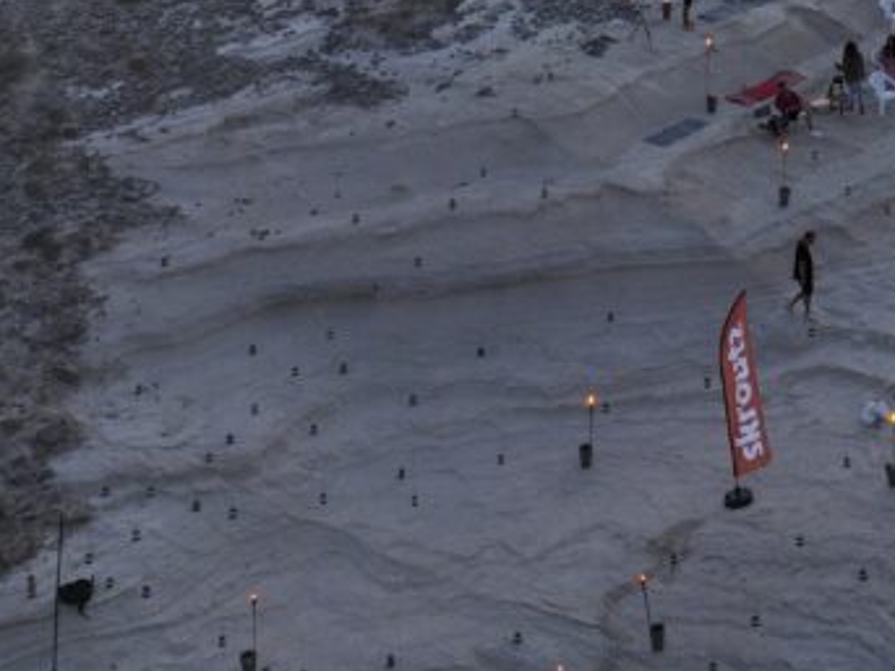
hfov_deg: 21.7
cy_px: -466
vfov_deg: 15.5
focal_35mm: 84
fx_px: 2171
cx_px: 1059
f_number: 2.8
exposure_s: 1/50
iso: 150
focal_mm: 12.29
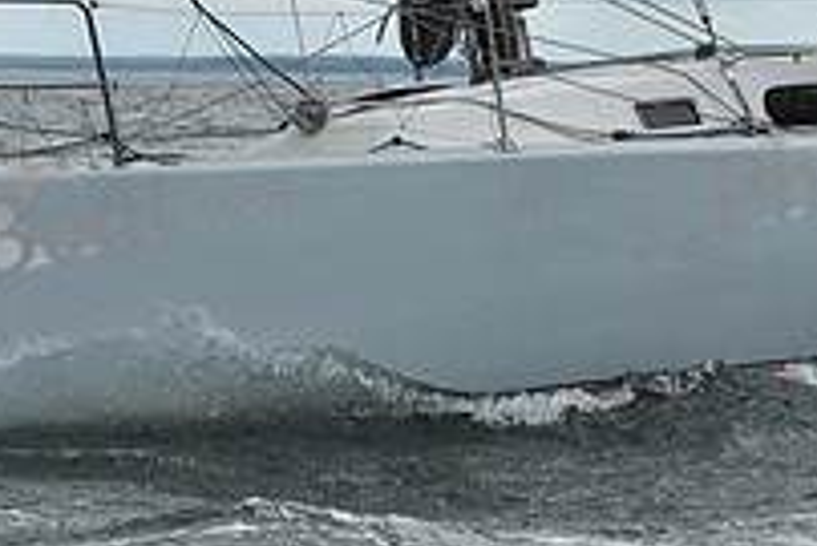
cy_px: -22
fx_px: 6200
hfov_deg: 7.5
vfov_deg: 5.0
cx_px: 502
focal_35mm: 273
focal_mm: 95
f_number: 9
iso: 320
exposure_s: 1/1250
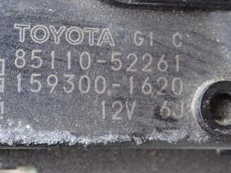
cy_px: 58
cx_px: 68
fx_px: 541
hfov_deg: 23.9
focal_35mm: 81
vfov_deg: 18.2
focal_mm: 6.83
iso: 200
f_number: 2.7
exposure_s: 1/80
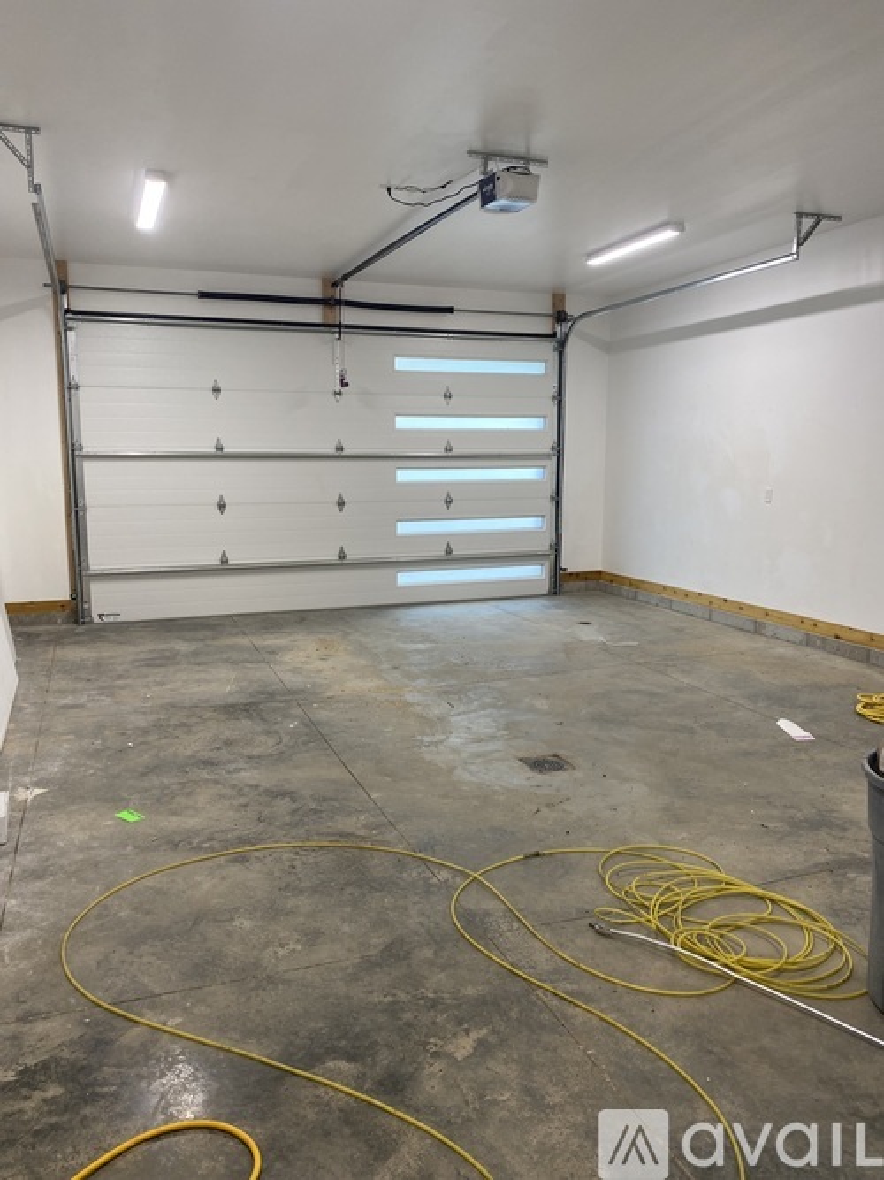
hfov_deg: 53.0
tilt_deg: -9.0
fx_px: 886
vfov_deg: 67.3
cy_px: 590
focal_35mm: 26
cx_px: 442
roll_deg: -2.2
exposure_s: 1/60
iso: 64
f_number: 1.8
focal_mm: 4.25
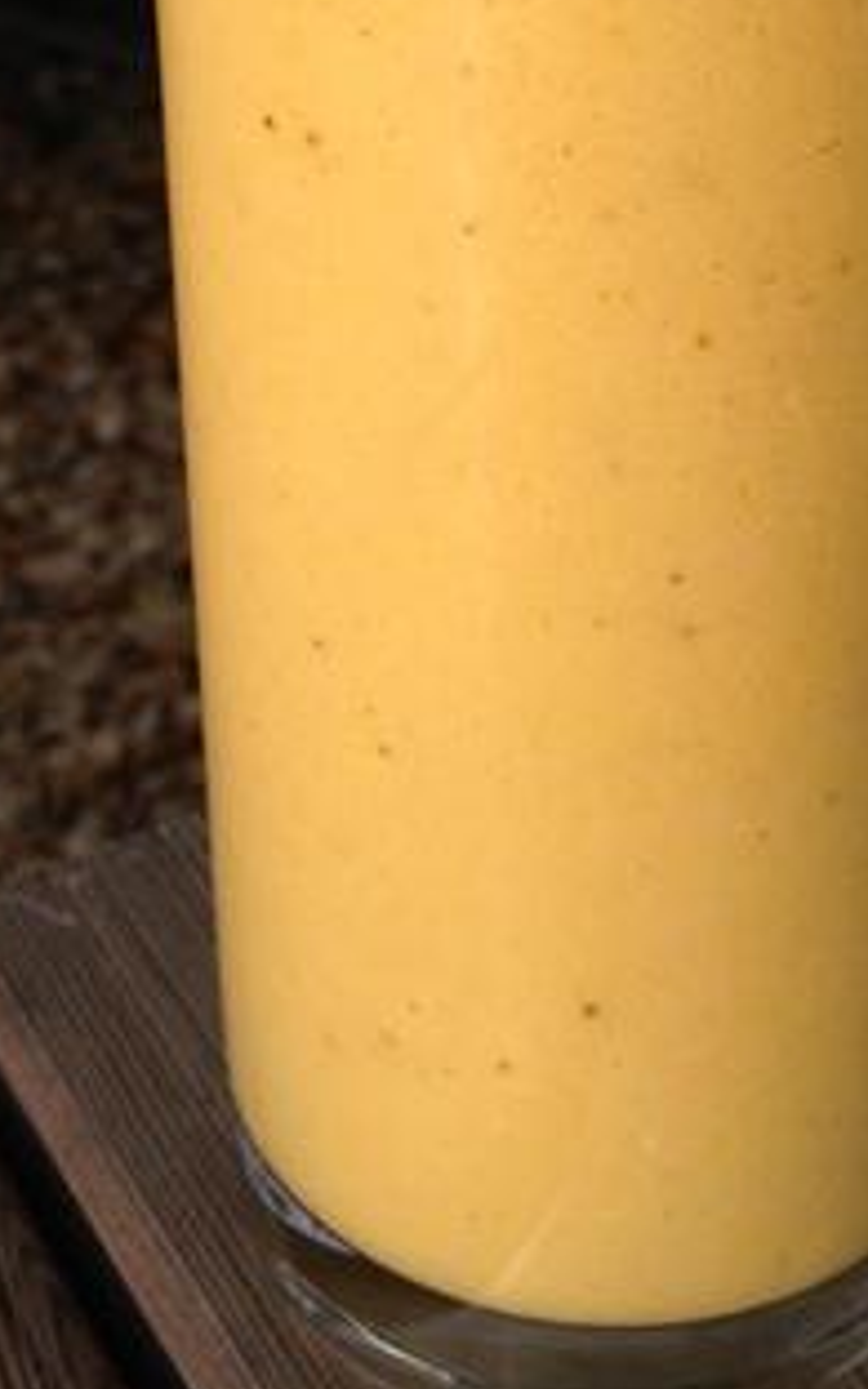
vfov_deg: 25.4
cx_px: 628
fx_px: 2990
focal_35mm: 79
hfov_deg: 16.5
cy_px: 142
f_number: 2.4
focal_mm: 4.12
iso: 50
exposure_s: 1/1642
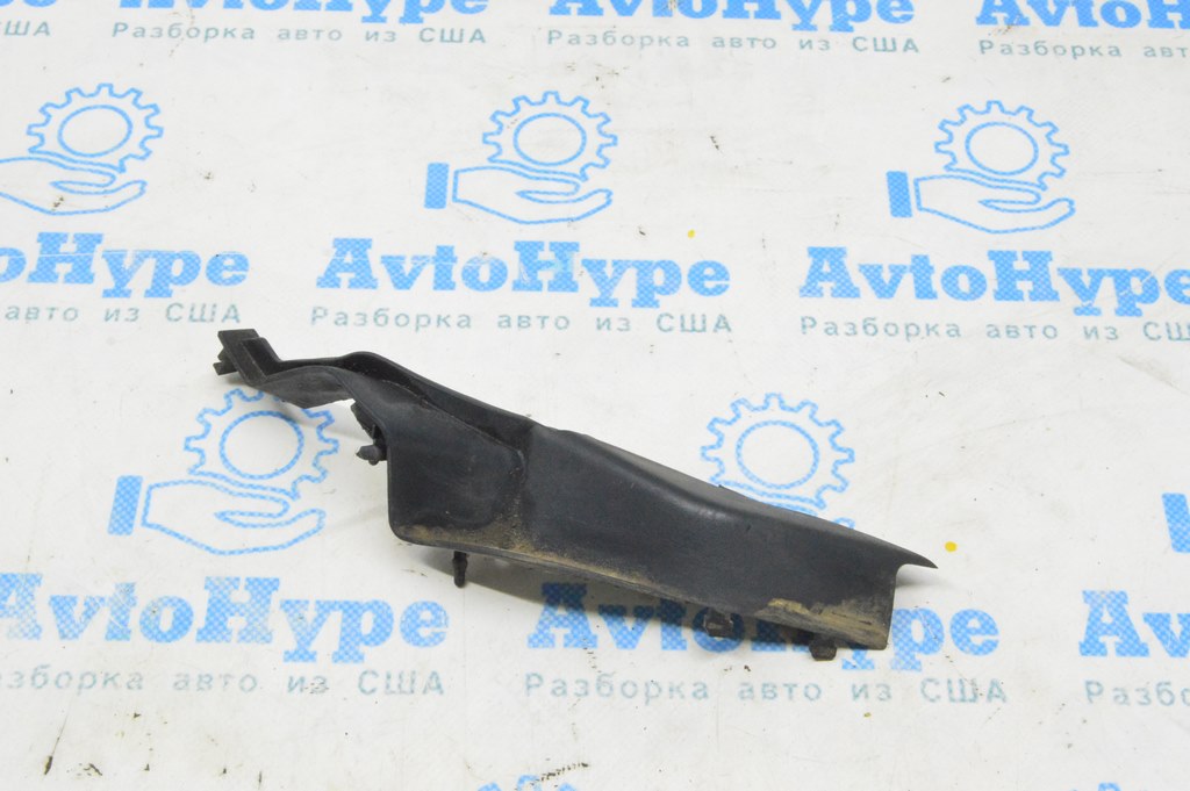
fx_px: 1883
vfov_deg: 23.7
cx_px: 595
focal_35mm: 57
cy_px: 396
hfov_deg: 35.1
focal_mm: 38
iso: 6400
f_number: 20
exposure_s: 1/15
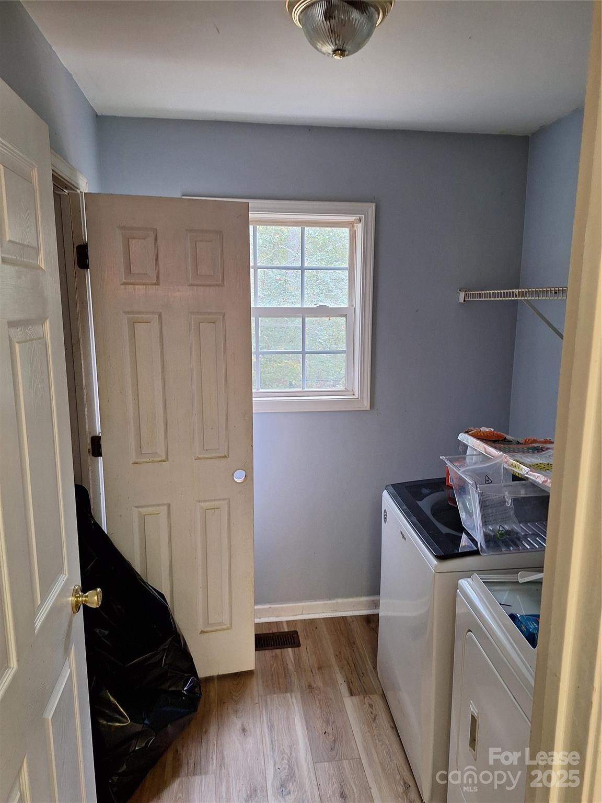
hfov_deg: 58.9
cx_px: 301
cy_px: 402
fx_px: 533
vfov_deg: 73.9
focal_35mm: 23
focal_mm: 5.54
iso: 200
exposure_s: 1/30
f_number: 1.8
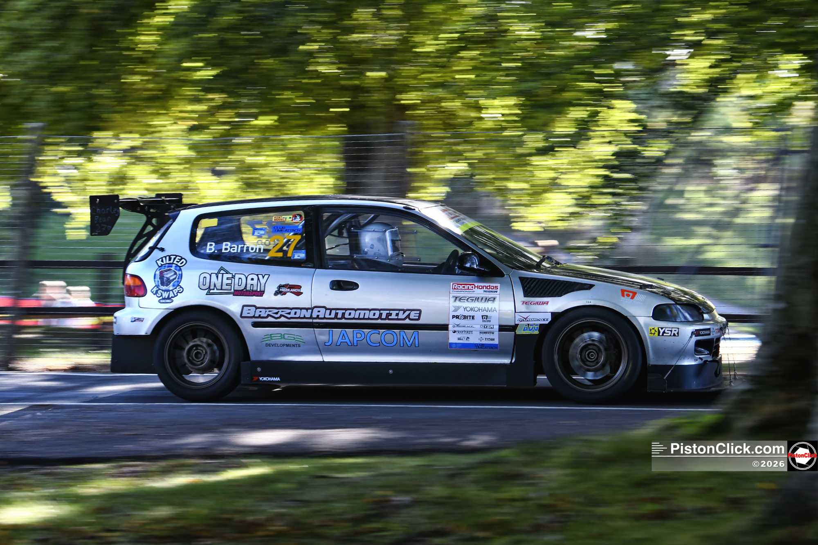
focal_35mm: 105
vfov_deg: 13.0
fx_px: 2385
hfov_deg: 19.5
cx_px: 409
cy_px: 272
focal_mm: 70
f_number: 4
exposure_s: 1/50
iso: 180
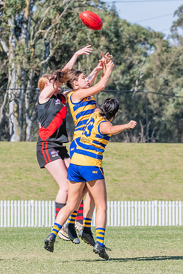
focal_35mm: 484
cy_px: 106
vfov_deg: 4.3
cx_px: 86
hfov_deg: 2.8
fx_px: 3691
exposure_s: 1/1250
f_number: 11
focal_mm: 210
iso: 800
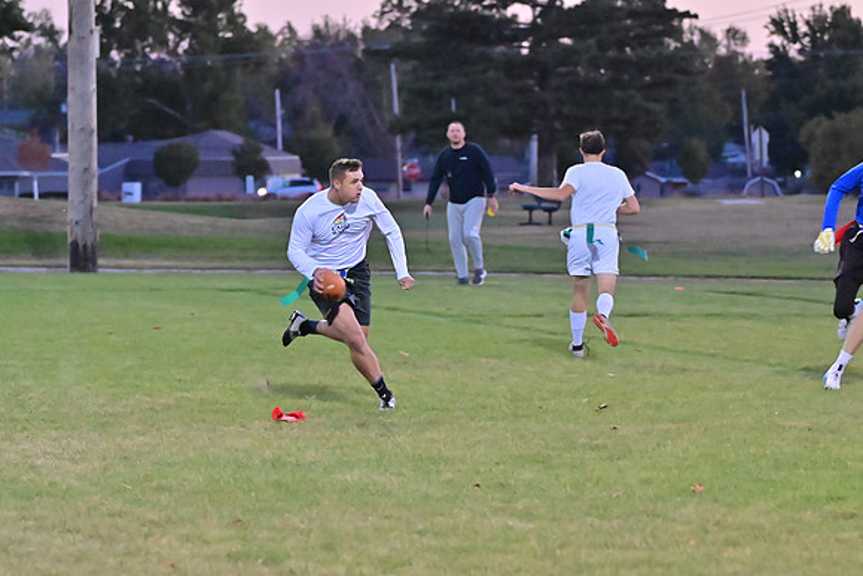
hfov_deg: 11.9
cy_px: 288
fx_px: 4124
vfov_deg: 8.0
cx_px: 432
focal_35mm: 172
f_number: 4
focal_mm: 115
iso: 6400
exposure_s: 1/400
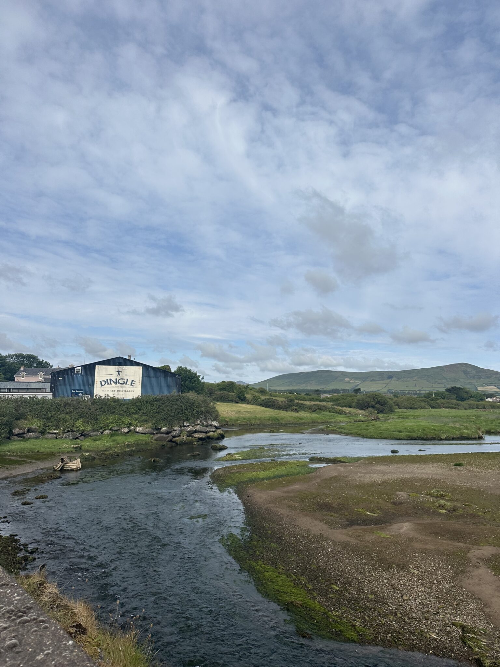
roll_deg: +1.6
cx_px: 250
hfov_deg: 56.8
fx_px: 462
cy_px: 334
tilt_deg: +9.8
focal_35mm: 24
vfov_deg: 71.6
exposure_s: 1/6623
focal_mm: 6.86
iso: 80
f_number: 1.78
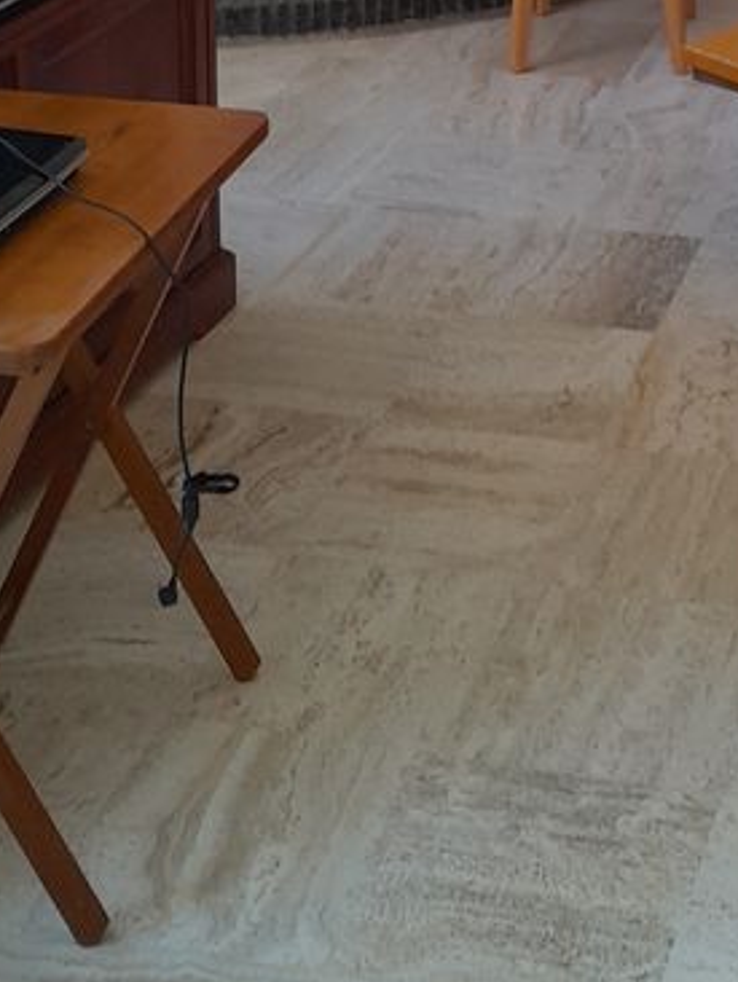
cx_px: 835
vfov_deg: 23.9
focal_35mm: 71
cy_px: -314
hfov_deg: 19.7
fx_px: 2016
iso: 100
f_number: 1.8
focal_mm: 3.98
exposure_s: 1/50
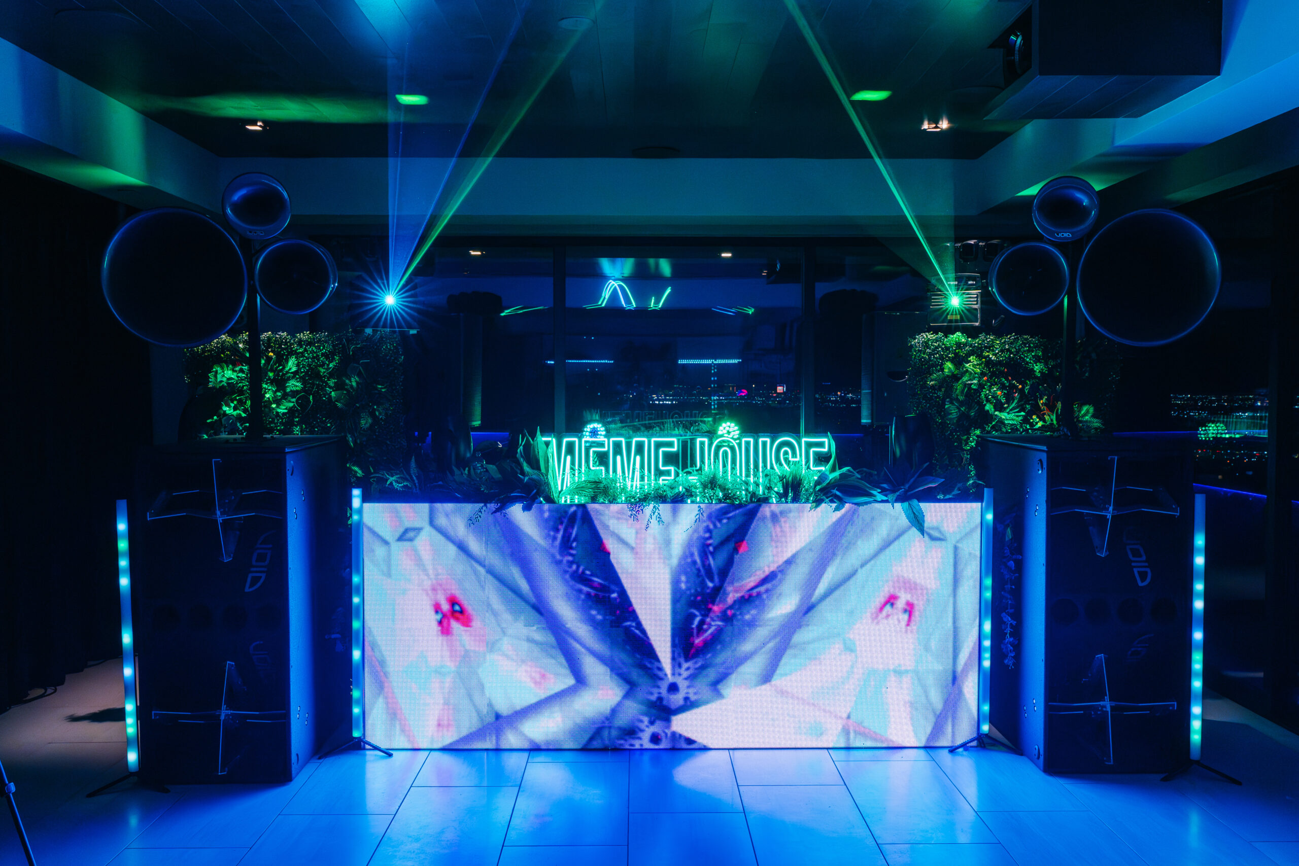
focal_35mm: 31
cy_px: 433
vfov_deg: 42.3
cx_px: 650
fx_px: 1119
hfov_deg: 60.3
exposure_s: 1/160
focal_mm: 31
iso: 2500
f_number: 10
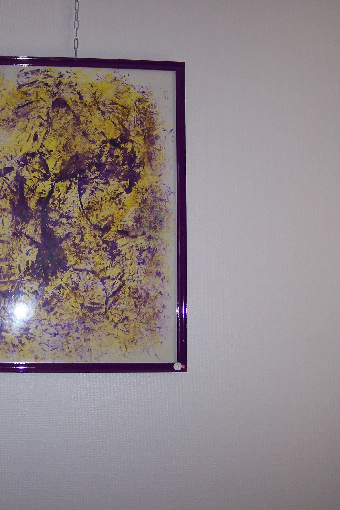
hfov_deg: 25.2
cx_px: 86
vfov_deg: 37.5
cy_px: 255
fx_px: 751
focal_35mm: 53
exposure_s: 1/60
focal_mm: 6.3
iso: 80
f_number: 2.8
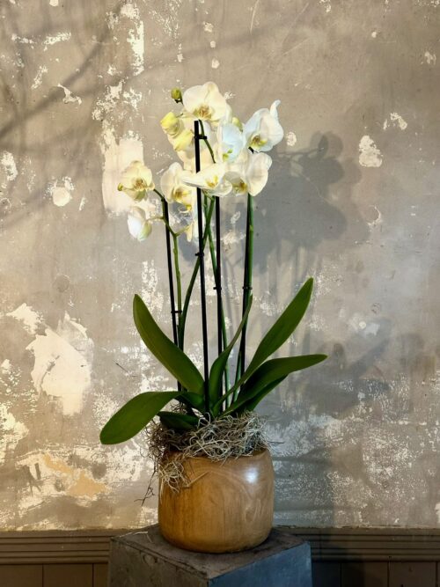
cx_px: 220
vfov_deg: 39.7
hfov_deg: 30.3
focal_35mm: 48
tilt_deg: -2.0
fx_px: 814
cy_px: 294
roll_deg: -0.8
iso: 320
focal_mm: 6.86
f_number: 1.78
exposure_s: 1/33
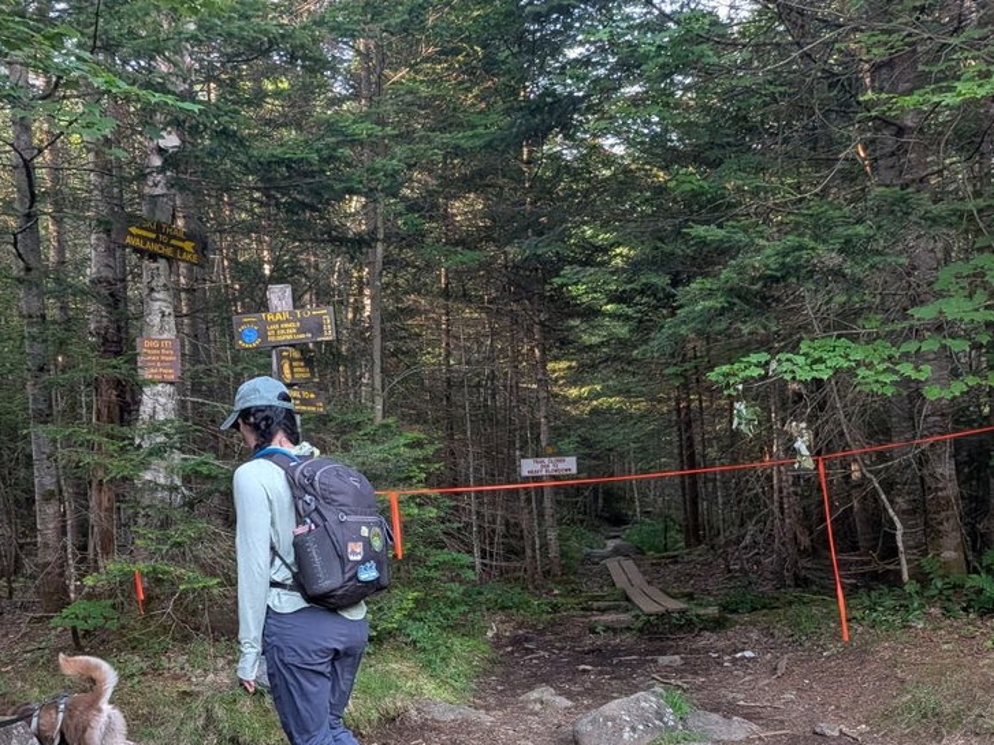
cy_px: 550
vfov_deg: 38.7
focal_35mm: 36
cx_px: 410
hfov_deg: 51.1
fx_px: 1034
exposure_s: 1/784
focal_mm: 4.53
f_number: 1.7
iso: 685
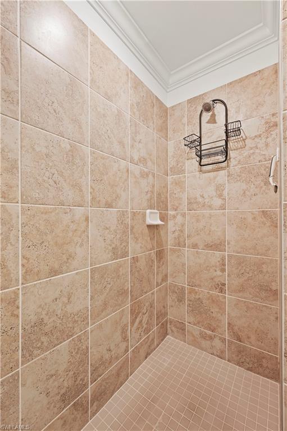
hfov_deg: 81.1
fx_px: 168
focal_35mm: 14
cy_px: 216
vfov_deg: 104.3
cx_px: 144
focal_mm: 14
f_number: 8
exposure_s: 1.6
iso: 100
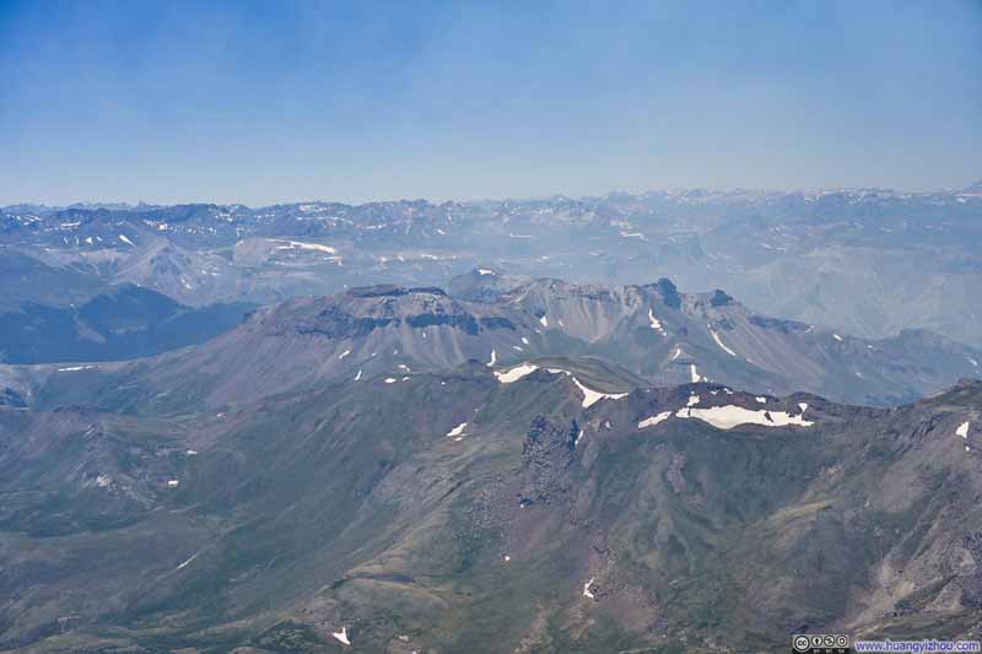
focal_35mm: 34
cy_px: 327
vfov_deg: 38.3
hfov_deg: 55.1
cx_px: 491
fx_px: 941
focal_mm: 34.5
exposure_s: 1/1000
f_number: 6.3
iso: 64
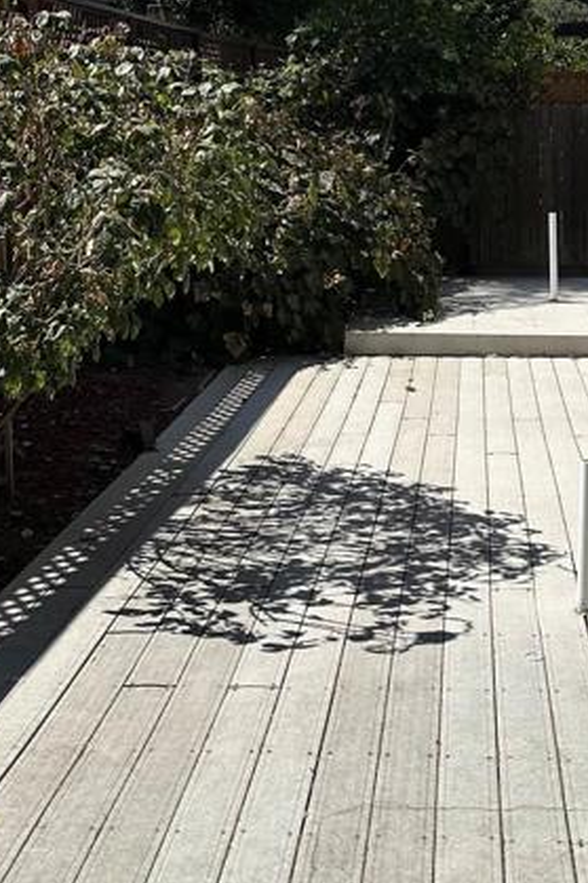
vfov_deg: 32.3
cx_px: 409
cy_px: 228
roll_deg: +0.2
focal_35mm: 61
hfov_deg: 22.1
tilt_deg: -5.2
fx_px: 1496
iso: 80
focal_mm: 6.86
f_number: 1.78
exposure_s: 1/6623
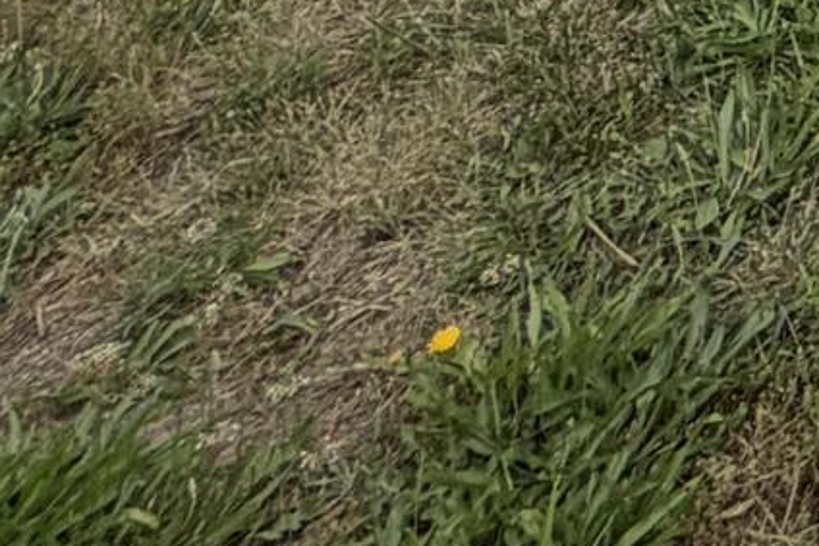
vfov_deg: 8.6
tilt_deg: +0.5
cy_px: -1468
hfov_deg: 12.4
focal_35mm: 103
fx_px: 2344
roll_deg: -0.6
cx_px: 2246
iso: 20
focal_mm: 2.22
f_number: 2.2
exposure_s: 1/799
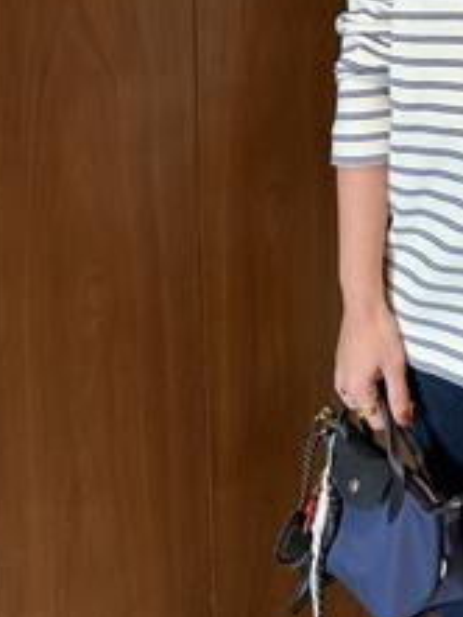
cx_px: 516
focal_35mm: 58
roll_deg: -1.0
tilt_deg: -6.7
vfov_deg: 29.3
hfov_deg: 23.6
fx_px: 1033
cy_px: -96
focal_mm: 6.76
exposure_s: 1/50
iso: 320
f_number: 1.78
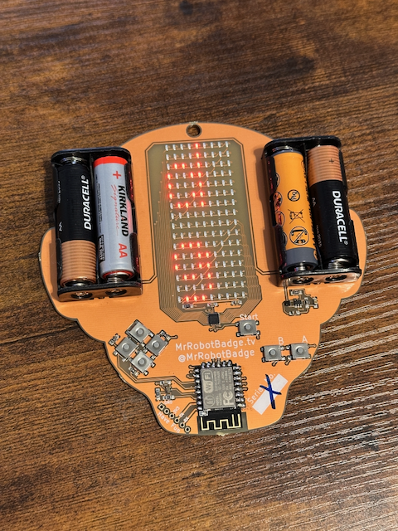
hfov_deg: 30.3
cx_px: 199
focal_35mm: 48
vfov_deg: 39.7
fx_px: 736
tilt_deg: -71.0
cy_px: 266
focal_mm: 6.86
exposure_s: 1/40
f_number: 1.78
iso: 320
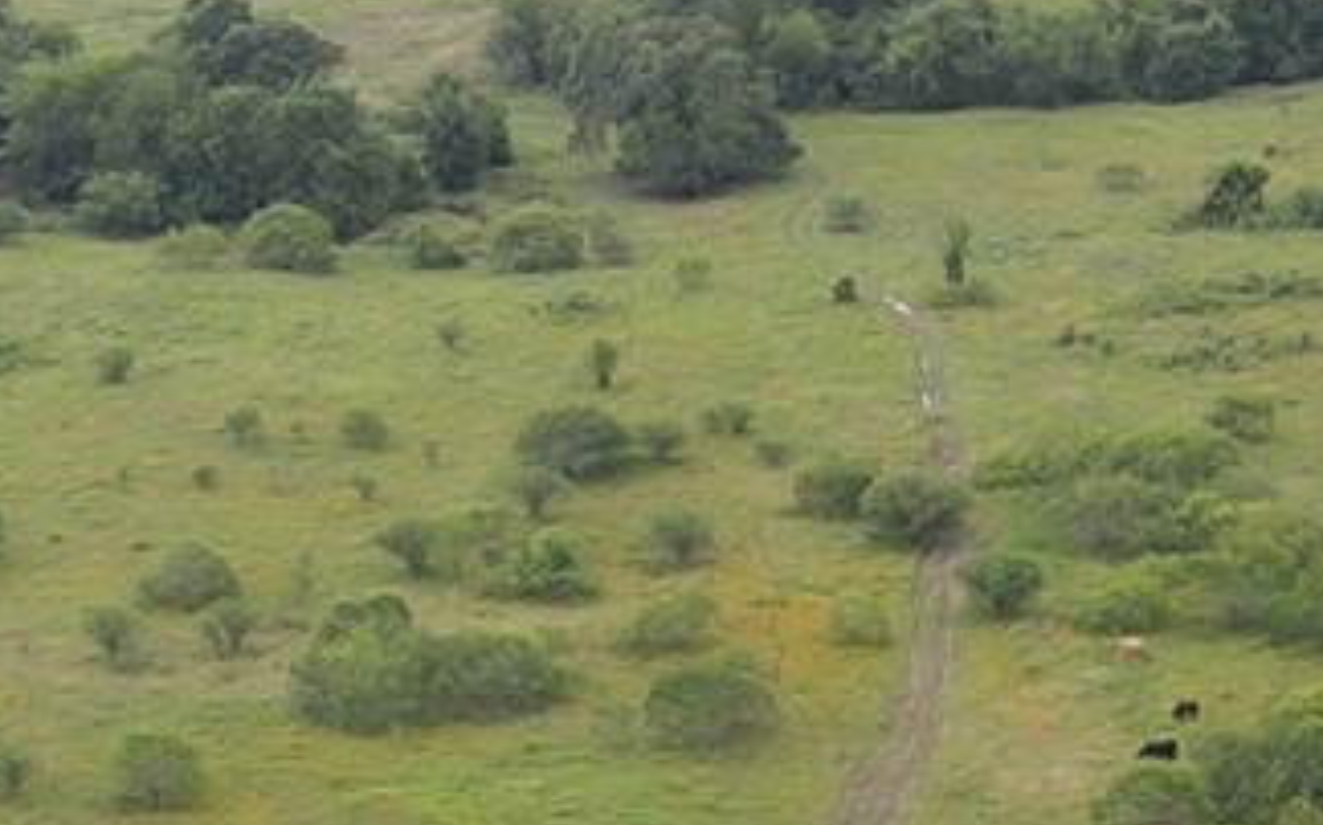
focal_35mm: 161
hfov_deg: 12.9
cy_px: 2001
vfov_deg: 7.6
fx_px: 5801
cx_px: 29
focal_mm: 4.5
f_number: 2.8
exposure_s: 1/40
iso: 100
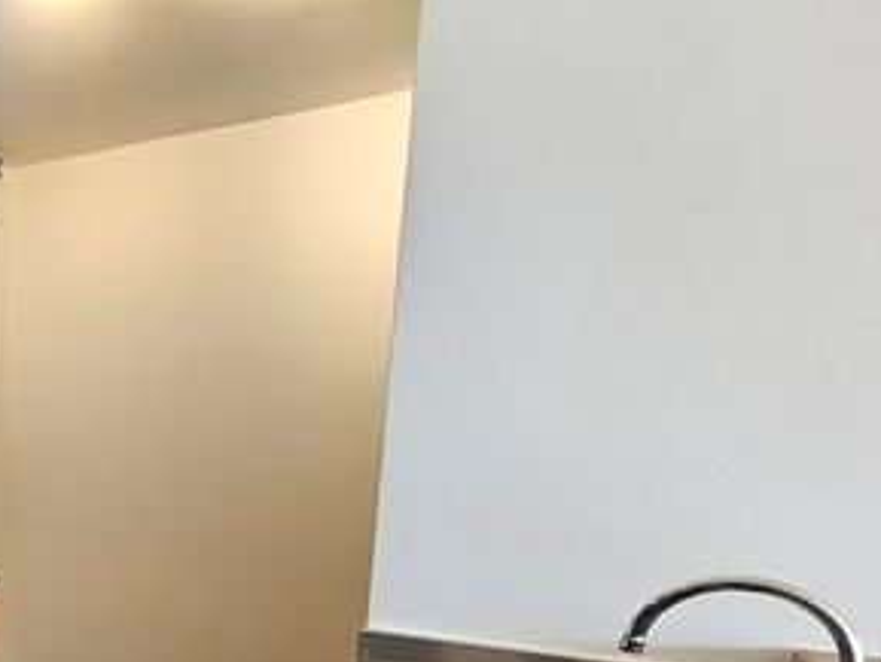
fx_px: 764
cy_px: 561
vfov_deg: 43.8
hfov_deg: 43.4
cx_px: -127
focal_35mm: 30
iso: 100
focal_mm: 2.2
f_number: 2.2
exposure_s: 1/60
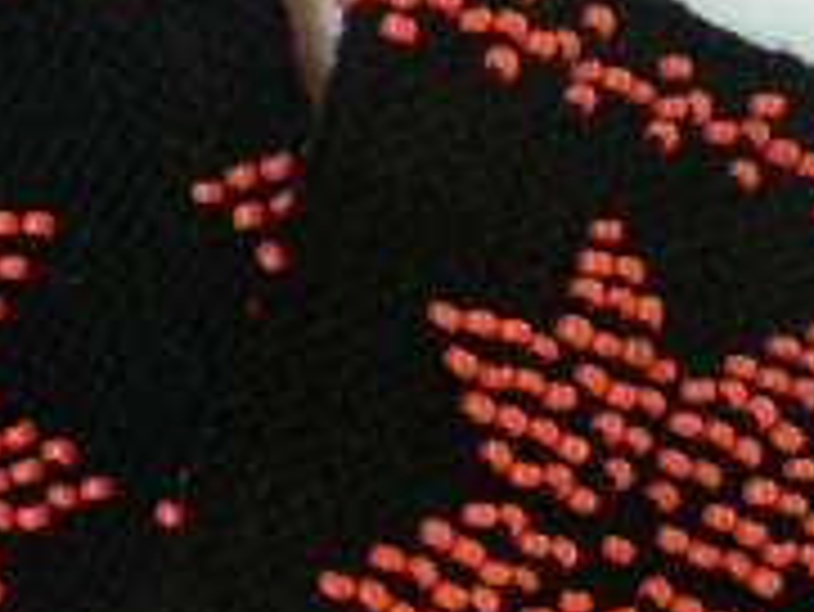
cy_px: 752
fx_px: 2330
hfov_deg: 19.8
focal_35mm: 99
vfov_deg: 14.4
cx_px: 306
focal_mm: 4.6
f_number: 2.8
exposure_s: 1/30
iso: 100
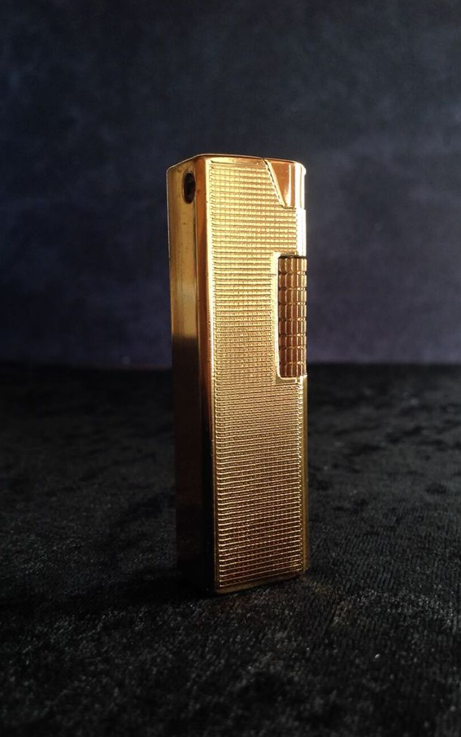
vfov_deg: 51.5
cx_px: 234
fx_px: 764
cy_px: 370
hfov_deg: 33.6
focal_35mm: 38
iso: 50
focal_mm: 4.28
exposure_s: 1/30
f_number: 2.4
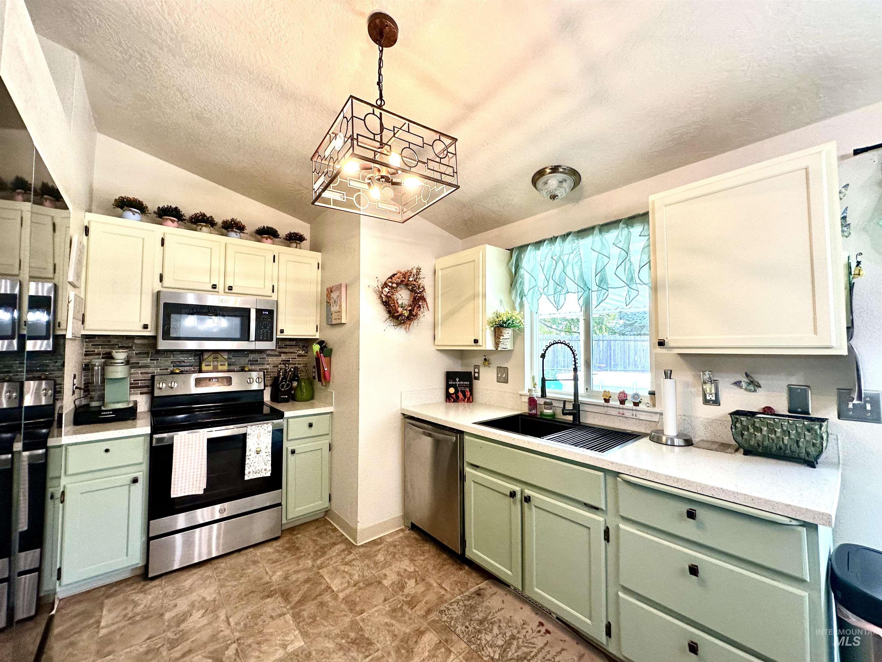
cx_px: 441
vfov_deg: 85.7
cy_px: 331
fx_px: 357
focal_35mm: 14
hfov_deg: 102.1
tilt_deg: +2.1
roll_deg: -0.1
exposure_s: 1/120
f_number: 2.2
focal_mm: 2.22
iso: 125
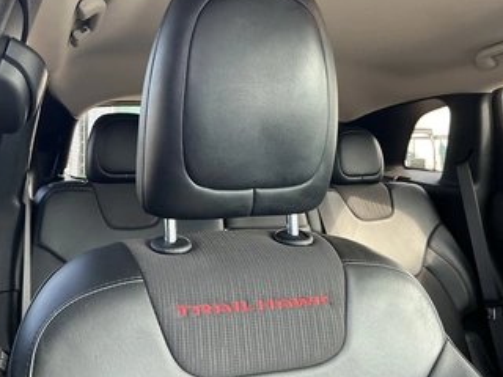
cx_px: 214
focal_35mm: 35
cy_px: 163
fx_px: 509
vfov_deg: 40.6
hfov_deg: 52.4
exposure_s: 1/71
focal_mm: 3
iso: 64
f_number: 1.8
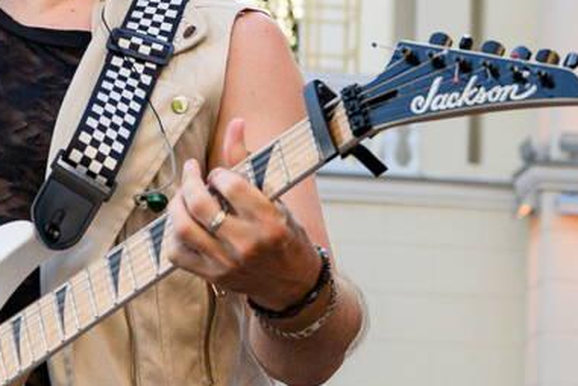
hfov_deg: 9.1
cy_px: 78
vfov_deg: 6.1
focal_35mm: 224
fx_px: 3596
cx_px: -124
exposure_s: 1/640
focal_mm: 61
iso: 1100
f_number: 6
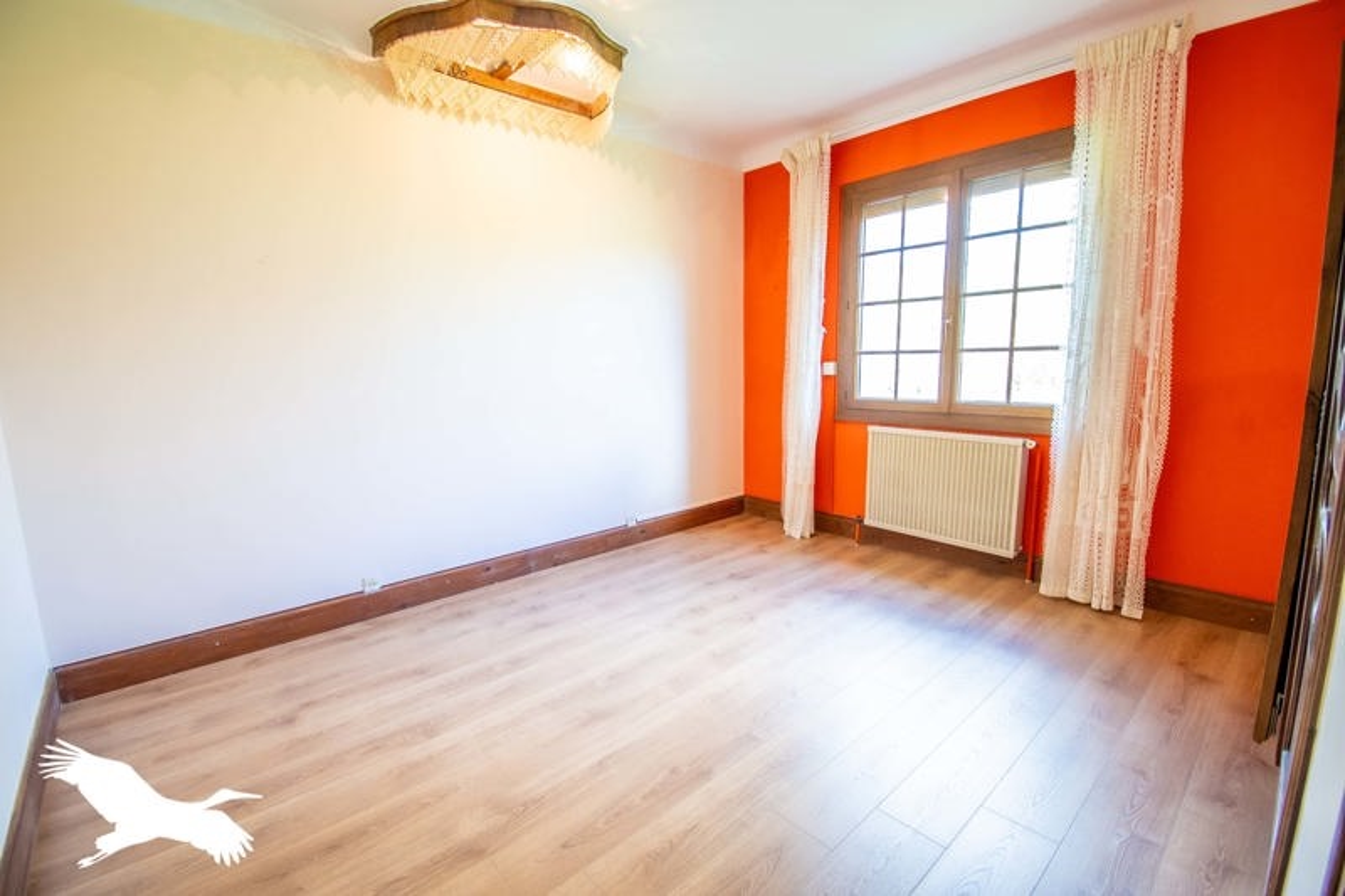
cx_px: 672
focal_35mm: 15
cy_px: 448
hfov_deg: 100.4
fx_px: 560
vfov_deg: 77.3
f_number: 4.5
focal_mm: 10
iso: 1250
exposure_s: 1/50
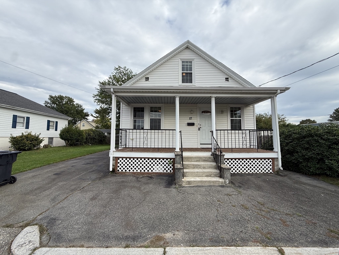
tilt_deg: +3.9
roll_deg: -1.1
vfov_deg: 85.7
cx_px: 170
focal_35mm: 14
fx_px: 137
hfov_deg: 102.1
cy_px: 128
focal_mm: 2.22
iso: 50
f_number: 2.2
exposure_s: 1/651
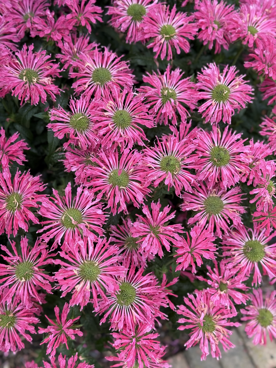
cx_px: 138
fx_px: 510
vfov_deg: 39.7
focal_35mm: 48
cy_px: 184
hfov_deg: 30.3
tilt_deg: -65.3
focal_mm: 6.76
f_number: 1.78
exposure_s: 1/762
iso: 64
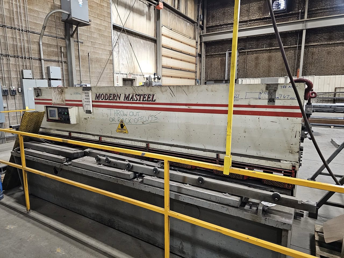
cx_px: 172
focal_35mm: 23
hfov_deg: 73.9
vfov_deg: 58.9
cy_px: 129
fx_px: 229
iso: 800
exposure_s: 1/77
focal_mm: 6.3
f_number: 1.7
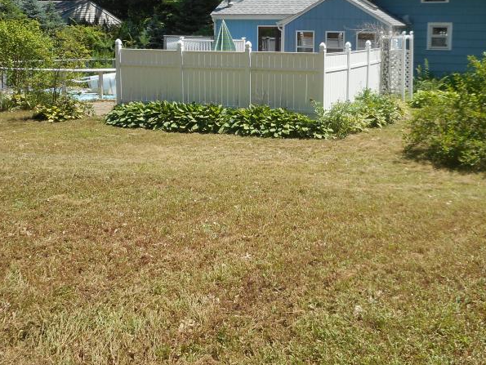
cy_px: 94
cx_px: 271
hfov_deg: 43.8
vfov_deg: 33.0
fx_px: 604
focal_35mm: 43
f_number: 3.7
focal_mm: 4.5
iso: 80
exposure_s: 1/400
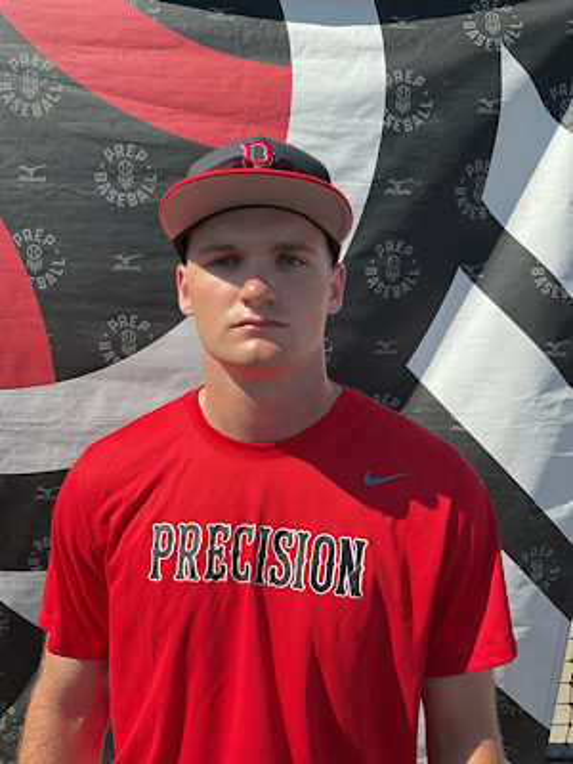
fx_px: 640
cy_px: 382
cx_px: 286
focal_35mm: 29
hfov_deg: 48.2
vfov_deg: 61.7
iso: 16
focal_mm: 3
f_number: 1.8
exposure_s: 1/1221
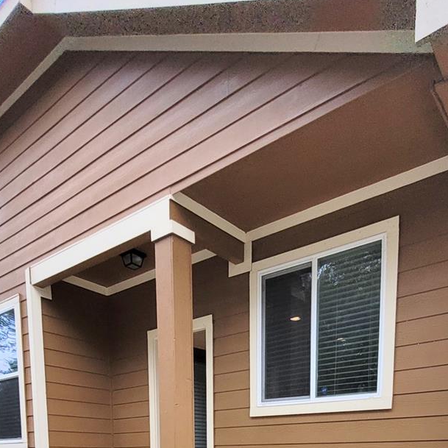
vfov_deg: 42.4
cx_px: 262
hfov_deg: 55.3
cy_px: 503
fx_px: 425
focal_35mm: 29
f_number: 2.2
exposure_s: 1/527
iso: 40
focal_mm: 1.74
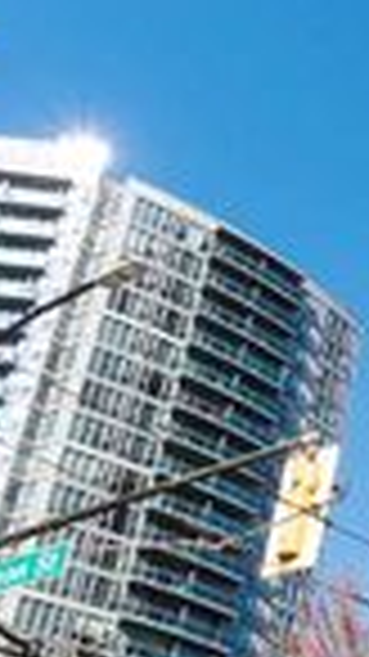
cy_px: 331
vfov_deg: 30.6
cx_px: 729
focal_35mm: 69
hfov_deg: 14.6
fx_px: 1202
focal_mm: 10
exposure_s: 1/320
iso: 200
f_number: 8
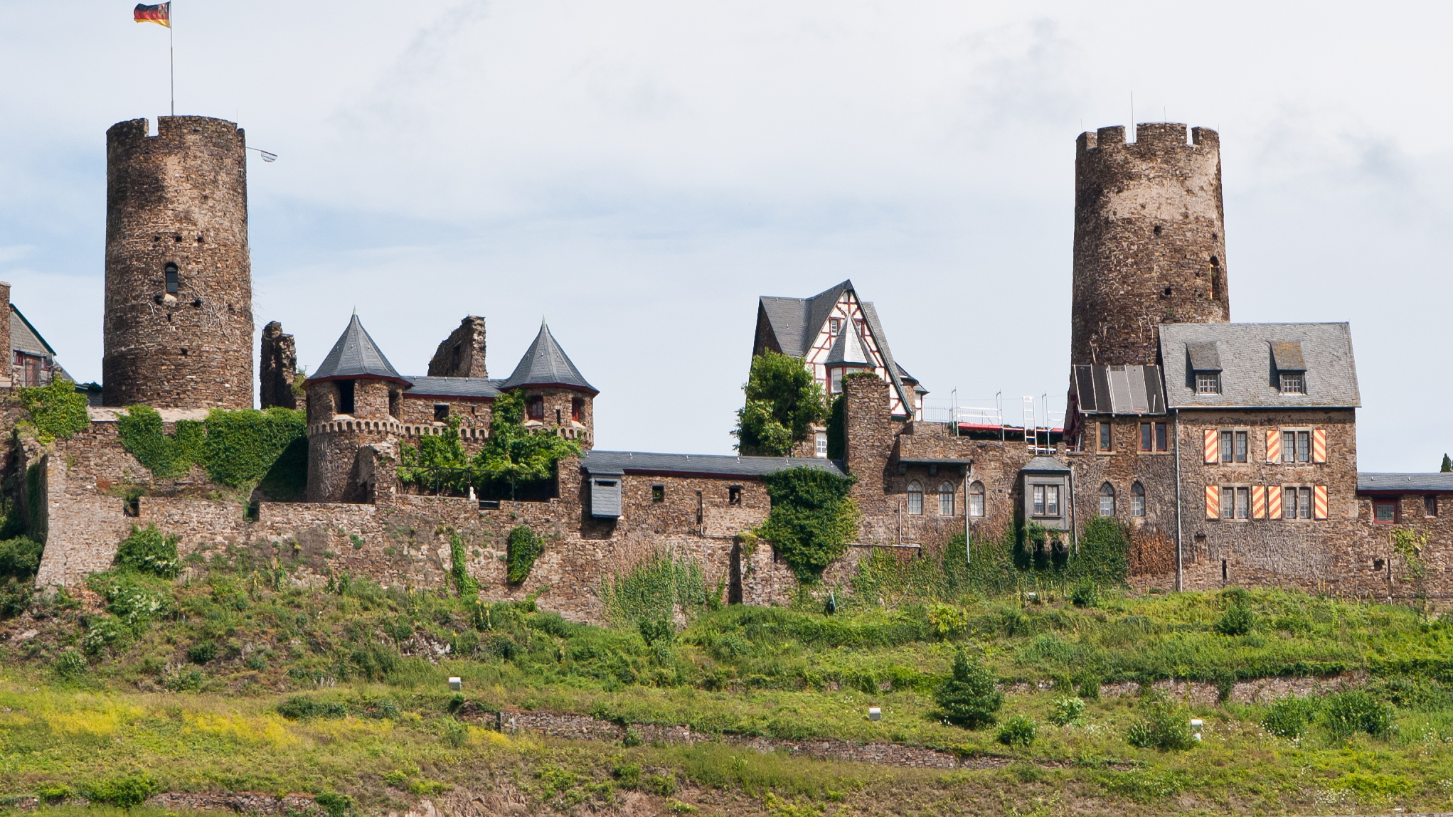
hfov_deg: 6.6
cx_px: 718
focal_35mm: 328
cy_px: 359
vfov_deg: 3.7
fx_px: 12637
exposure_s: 1/400
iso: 100
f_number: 8
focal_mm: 110
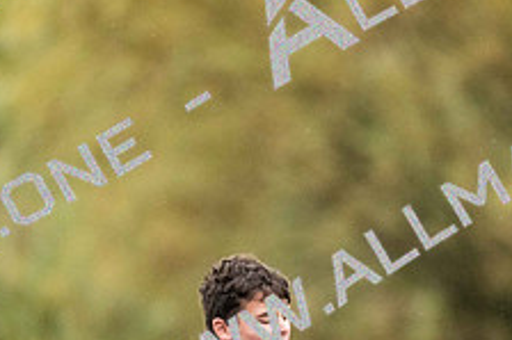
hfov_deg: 1.3
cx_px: 391
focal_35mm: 1557
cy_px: 423
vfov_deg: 0.9
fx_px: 22127
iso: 5600
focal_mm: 600
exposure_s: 1/2500
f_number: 4
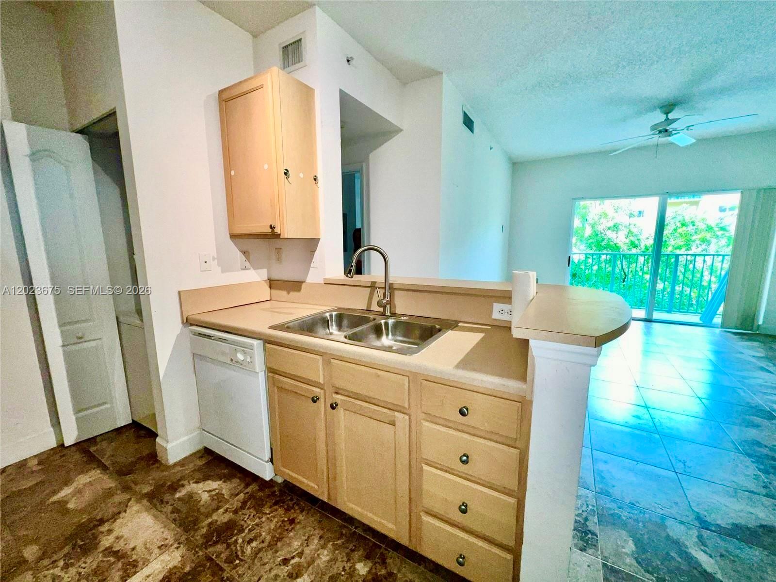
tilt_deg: -9.3
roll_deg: +0.7
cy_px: 291
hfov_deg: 106.2
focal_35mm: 13
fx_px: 291
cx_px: 388
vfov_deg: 89.9
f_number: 1.8
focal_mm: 1.57
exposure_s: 1/120
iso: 80
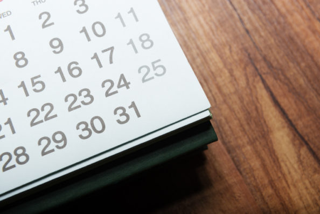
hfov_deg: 28.8
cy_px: 107
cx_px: 160
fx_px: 622
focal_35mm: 70
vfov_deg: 19.5
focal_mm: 70
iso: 100
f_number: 10
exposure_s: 1/200
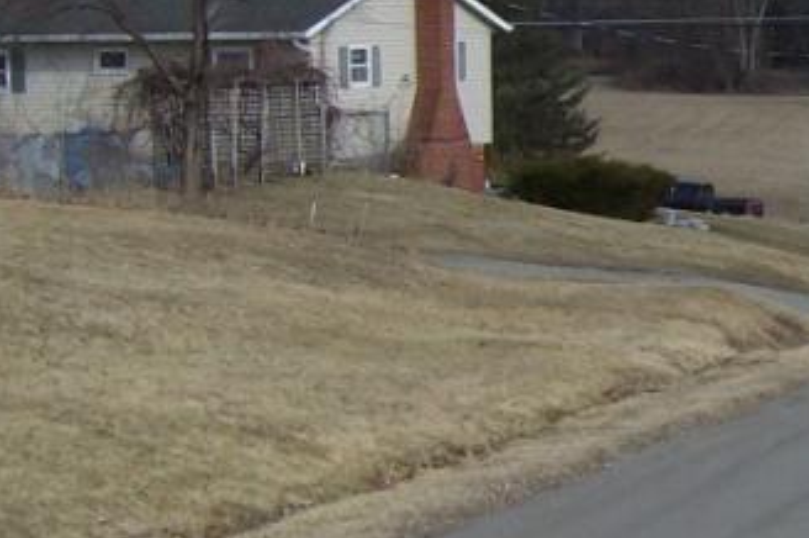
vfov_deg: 11.7
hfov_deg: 16.2
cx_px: 1154
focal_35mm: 117
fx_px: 2627
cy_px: 227
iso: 100
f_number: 4.7
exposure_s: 1/727
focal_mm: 6
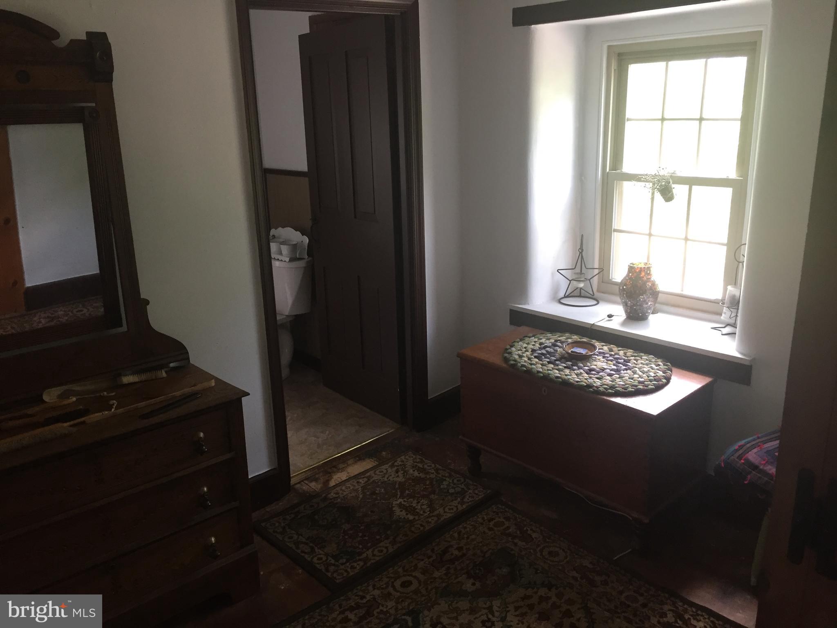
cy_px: 314
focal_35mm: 29
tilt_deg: -15.3
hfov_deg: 61.7
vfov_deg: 48.2
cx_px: 418
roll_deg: +1.7
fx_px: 701
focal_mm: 4.15
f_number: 2.2
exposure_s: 1/30
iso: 100
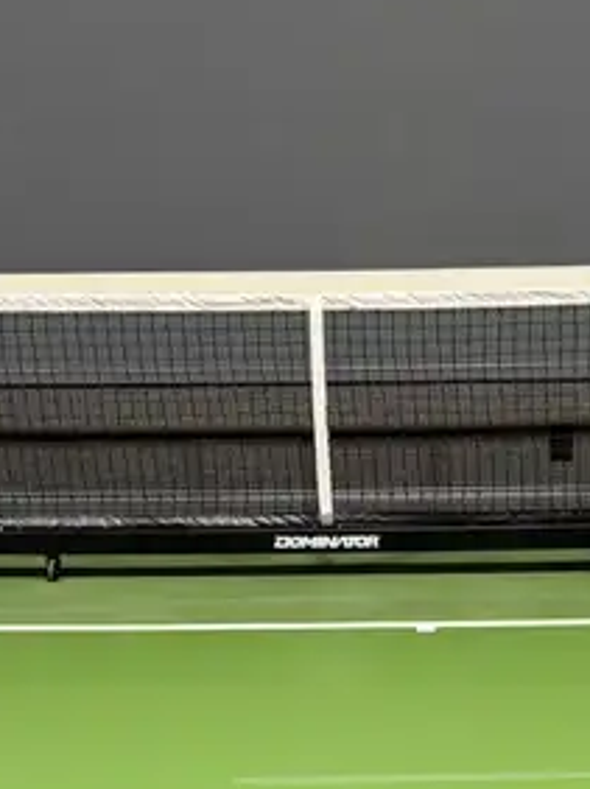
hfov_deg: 16.0
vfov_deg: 20.2
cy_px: 907
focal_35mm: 92
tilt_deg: -22.2
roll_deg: +0.7
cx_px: 397
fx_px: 2094
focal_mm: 6.76
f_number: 1.78
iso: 250
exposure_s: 1/60
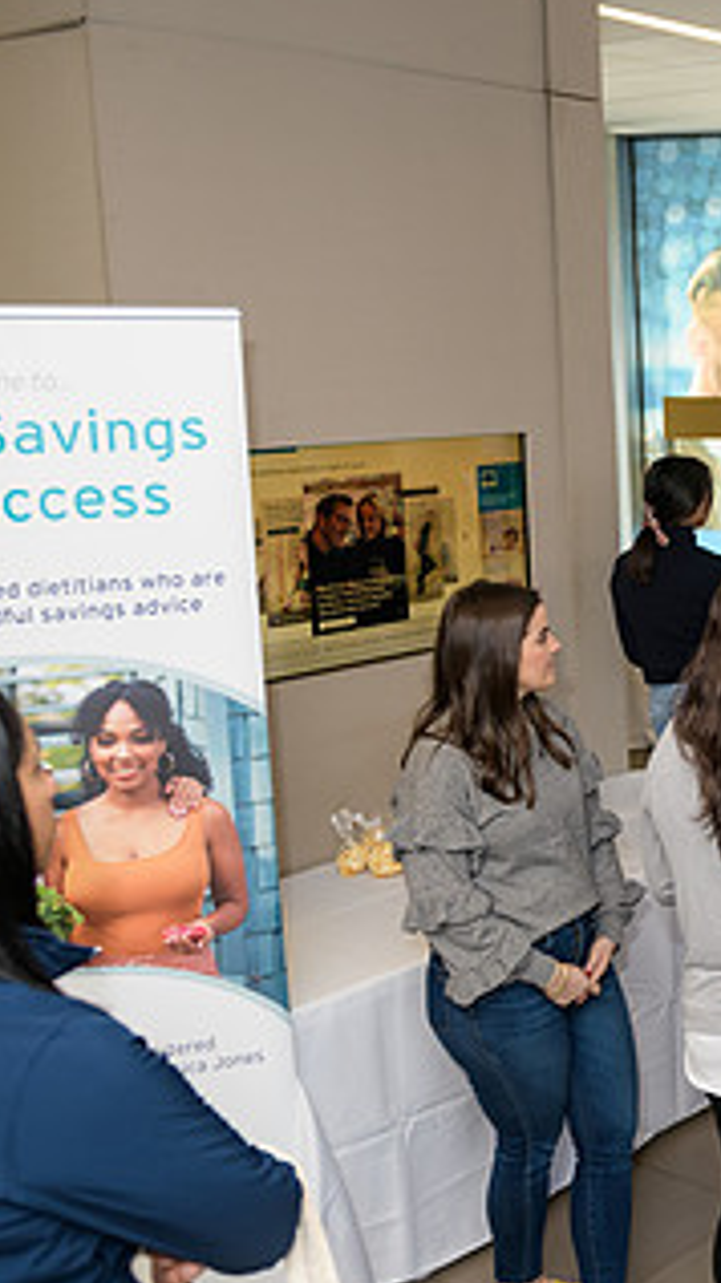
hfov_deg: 22.1
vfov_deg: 44.6
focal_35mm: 46
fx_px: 1566
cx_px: 1041
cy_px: 593
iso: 200
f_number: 3.2
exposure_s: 1/125
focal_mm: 24
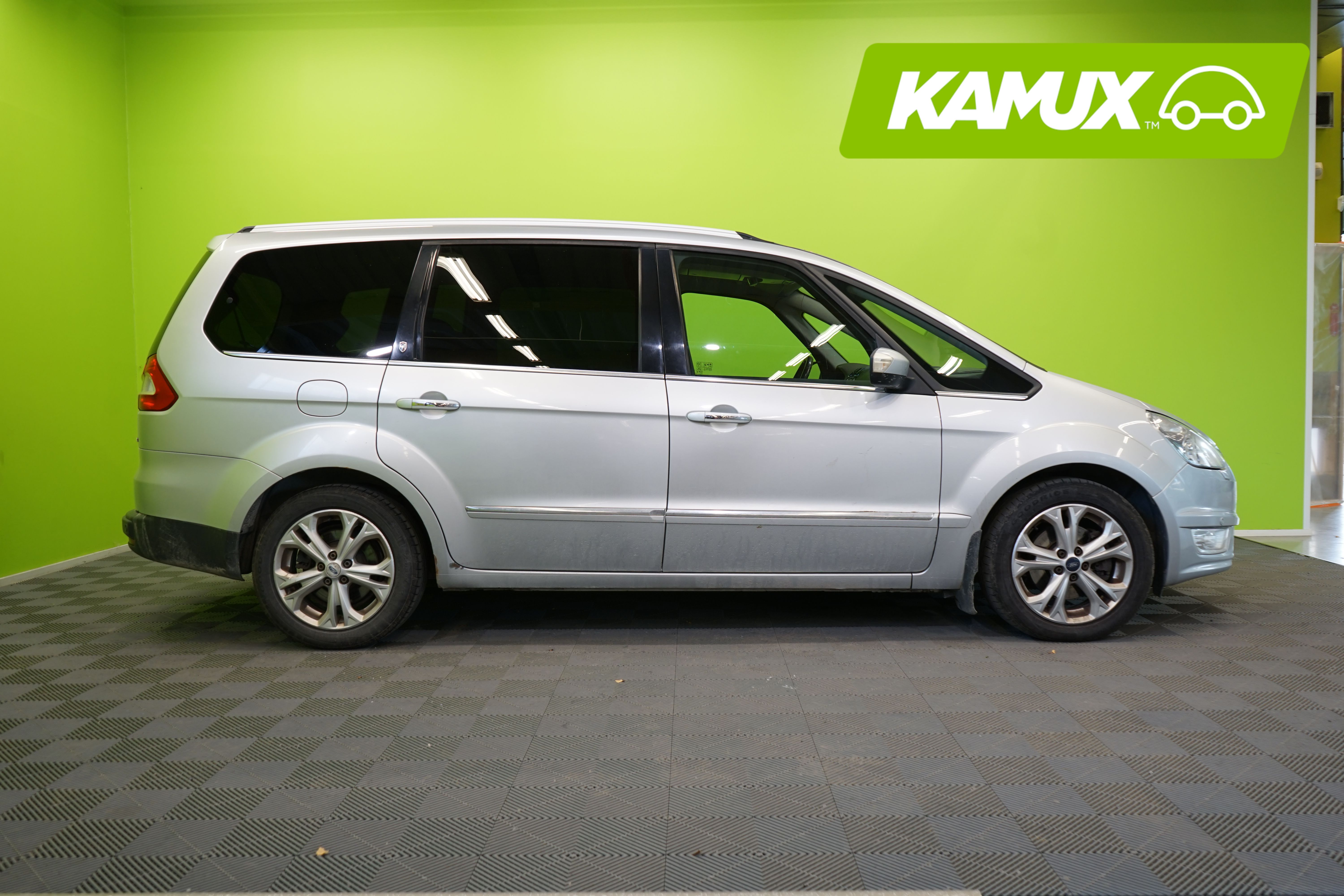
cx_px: 672
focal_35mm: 29
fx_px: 1083
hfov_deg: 63.7
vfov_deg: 45.0
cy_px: 448
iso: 400
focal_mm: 29
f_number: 5.6
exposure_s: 1/25
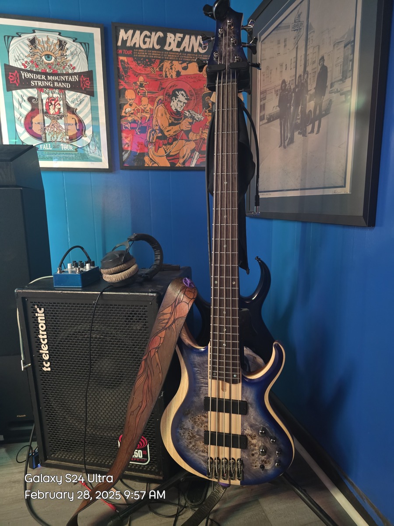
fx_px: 349
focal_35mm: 23
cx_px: 197
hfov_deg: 58.9
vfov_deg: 73.9
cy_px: 263
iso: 1250
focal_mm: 6.3
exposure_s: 1/15
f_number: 1.7
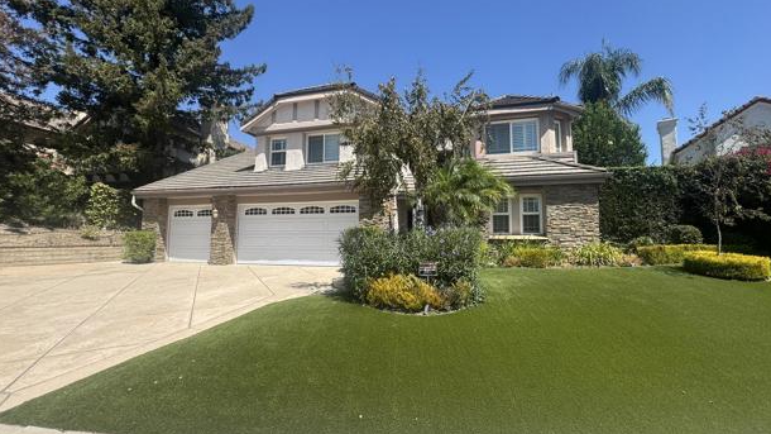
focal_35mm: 16
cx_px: 399
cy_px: 215
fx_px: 327
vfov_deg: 67.1
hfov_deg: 99.3
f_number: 2.2
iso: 40
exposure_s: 1/1299
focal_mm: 2.22
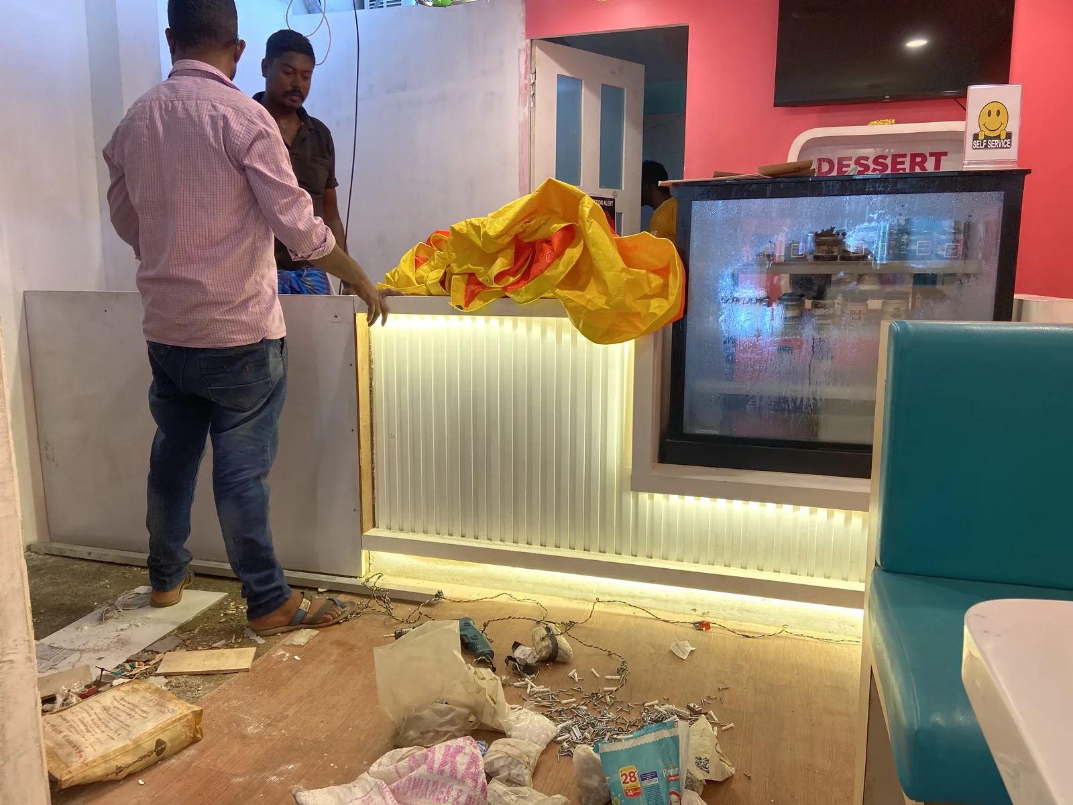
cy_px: 402
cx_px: 536
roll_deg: +0.0
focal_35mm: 26
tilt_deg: -9.1
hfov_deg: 67.3
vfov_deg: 53.1
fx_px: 806
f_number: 1.8
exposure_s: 1/100
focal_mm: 4.25
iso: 100
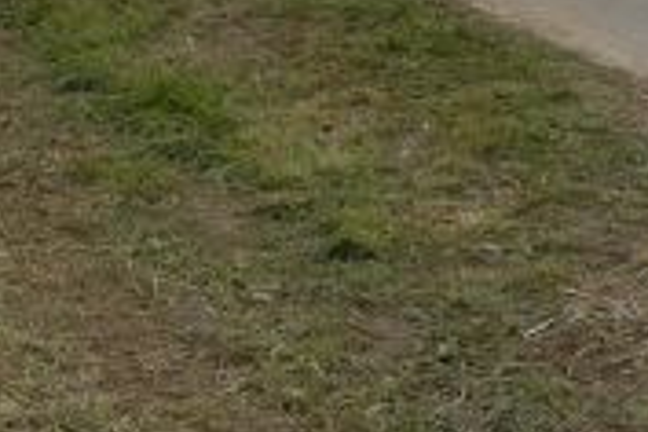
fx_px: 3042
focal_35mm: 169
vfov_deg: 7.7
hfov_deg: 11.6
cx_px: -359
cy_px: -513
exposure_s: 1/500
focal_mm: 6
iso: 100
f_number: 3.7
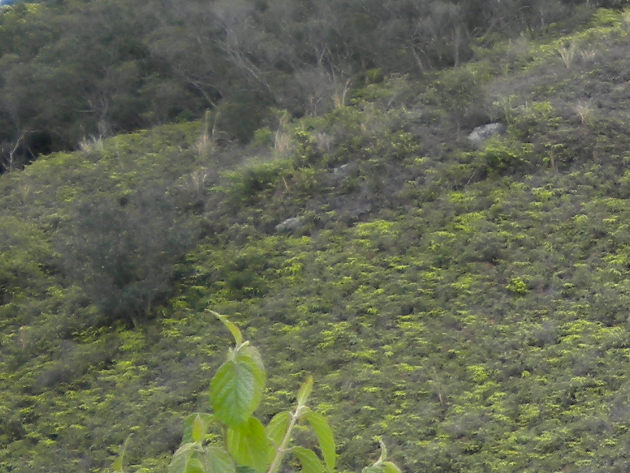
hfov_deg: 13.8
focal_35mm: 132
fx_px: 2402
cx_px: 1019
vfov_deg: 11.2
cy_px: 350
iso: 80
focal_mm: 6.3
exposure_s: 1/74.3
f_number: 3.1
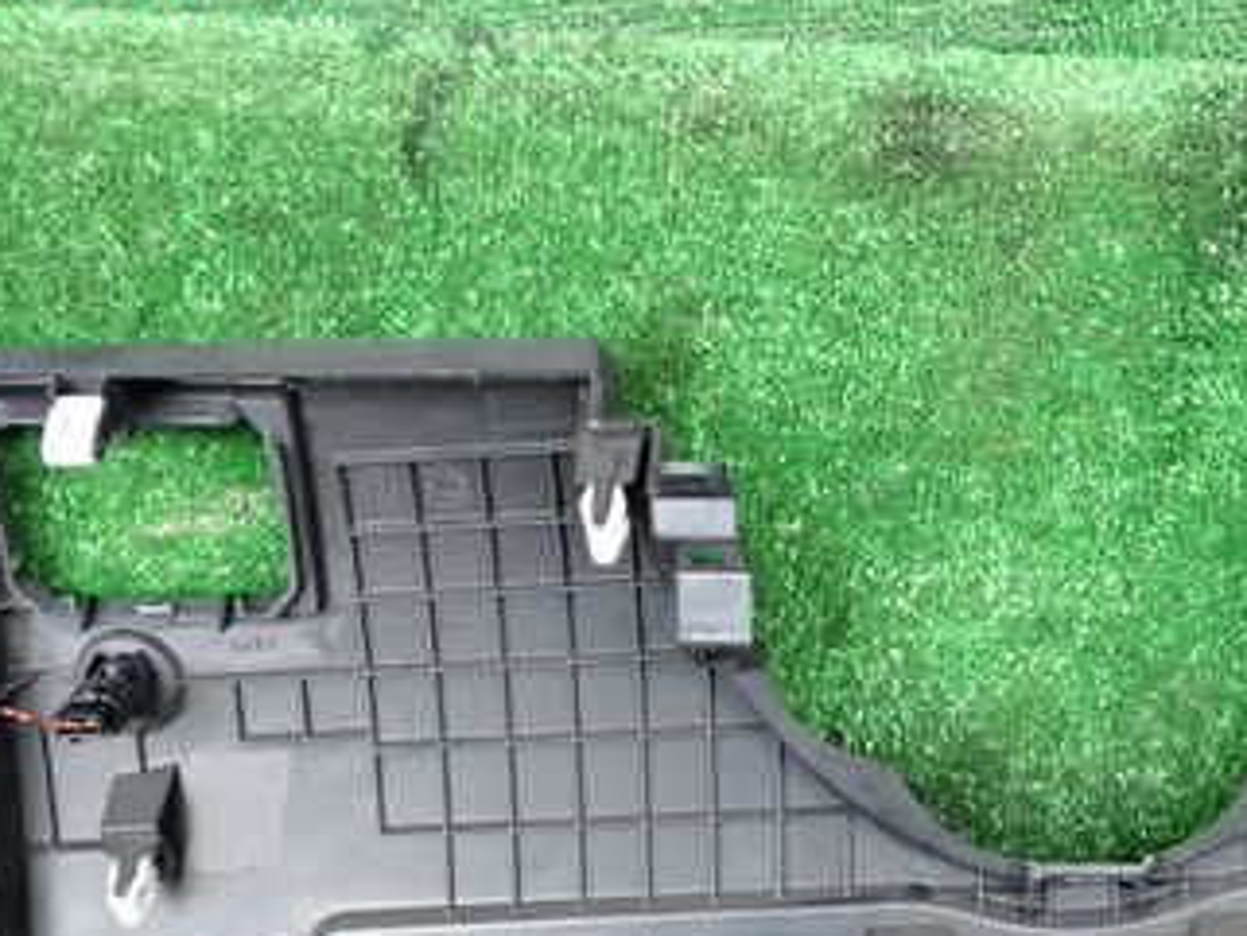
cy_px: 777
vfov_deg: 25.6
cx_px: 769
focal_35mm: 56
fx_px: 2018
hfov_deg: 34.2
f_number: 2.3
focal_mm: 5.4
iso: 400
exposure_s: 1/30
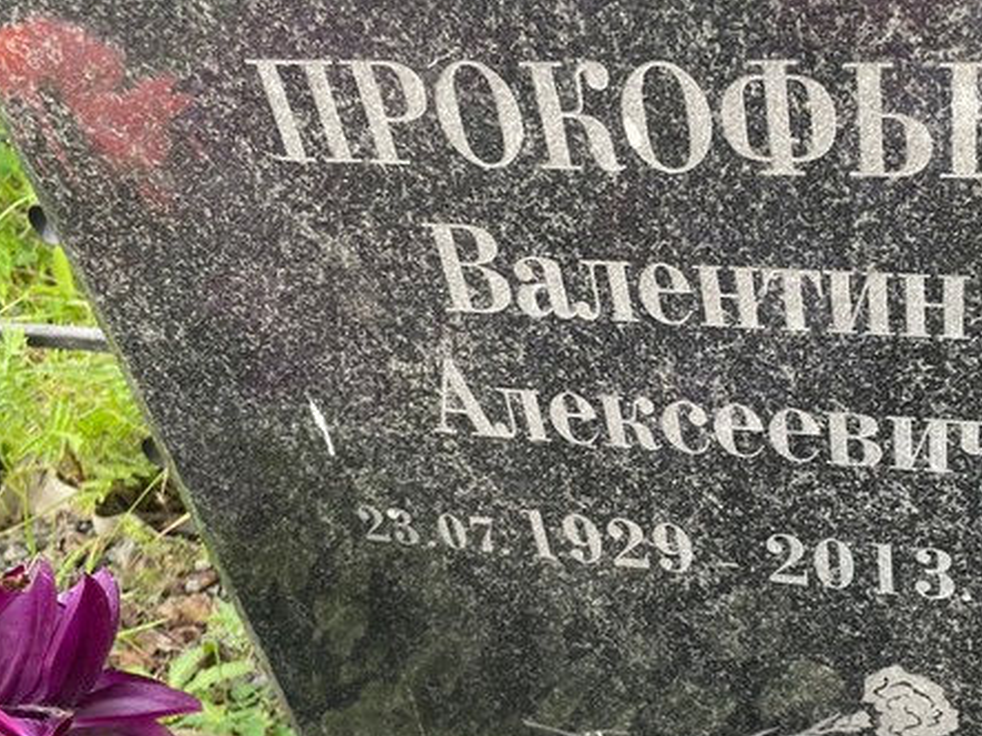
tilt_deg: -35.7
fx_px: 1333
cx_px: 751
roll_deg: +7.5
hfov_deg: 39.2
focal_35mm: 47
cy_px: 505
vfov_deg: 30.6
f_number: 1.6
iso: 40
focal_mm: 4.2
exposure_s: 1/121
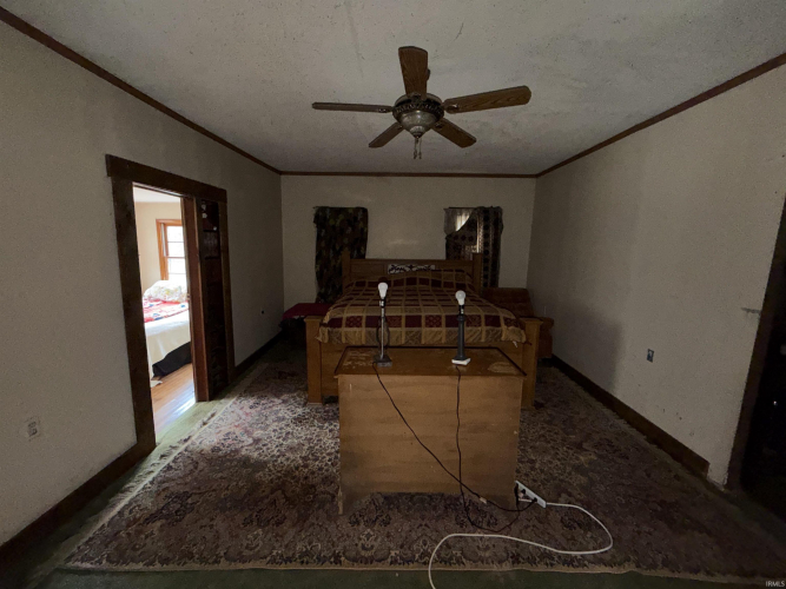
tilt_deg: -8.5
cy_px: 294
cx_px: 393
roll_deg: -1.5
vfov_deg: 85.7
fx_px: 318
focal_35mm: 14
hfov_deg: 102.1
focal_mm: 2.22
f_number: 2.2
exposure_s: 1/33
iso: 400
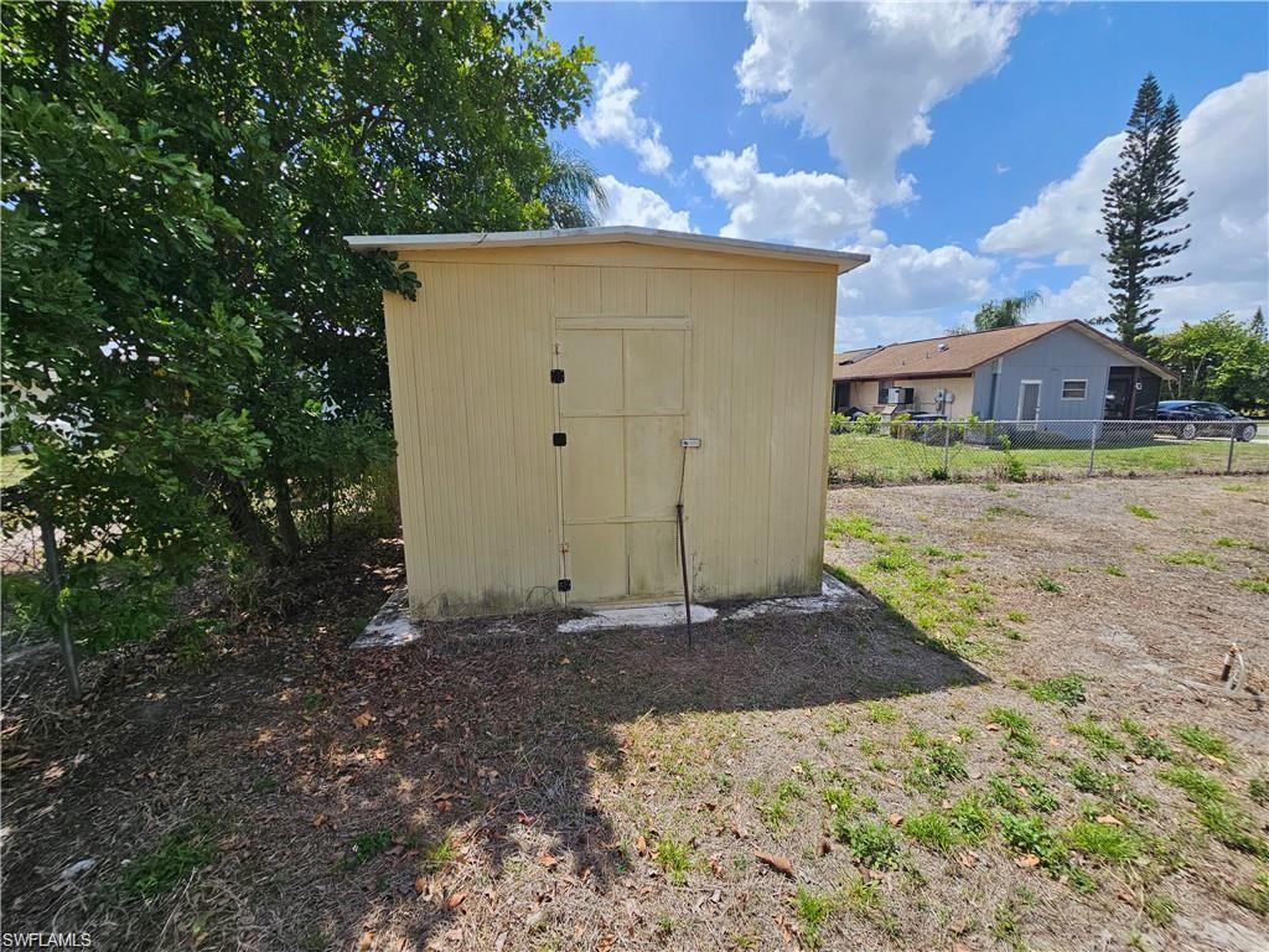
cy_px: 476
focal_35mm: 13
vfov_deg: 89.9
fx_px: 477
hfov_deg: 106.2
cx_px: 634
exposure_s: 1/1962
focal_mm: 2.2
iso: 50
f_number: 2.2
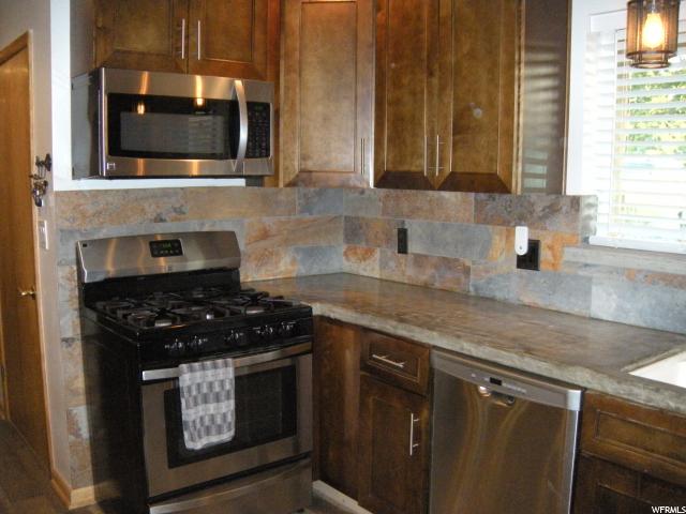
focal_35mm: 35
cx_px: 343
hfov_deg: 52.6
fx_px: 694
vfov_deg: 40.7
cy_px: 257
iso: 724
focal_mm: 5.9
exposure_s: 1/60
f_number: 3.8
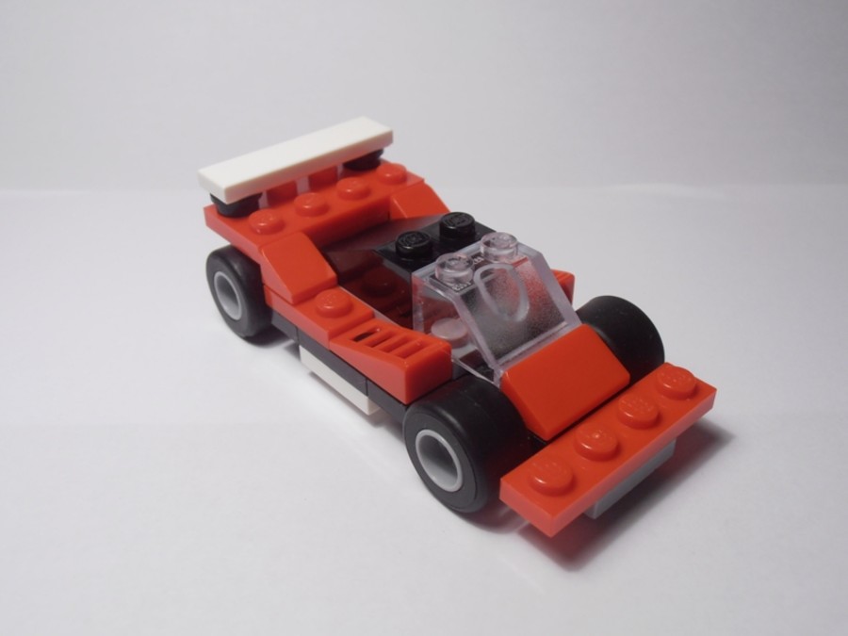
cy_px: 318
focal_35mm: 37
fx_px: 906
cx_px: 424
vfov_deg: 38.7
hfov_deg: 50.1
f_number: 3.9
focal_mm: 6.61
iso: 80
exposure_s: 1/50
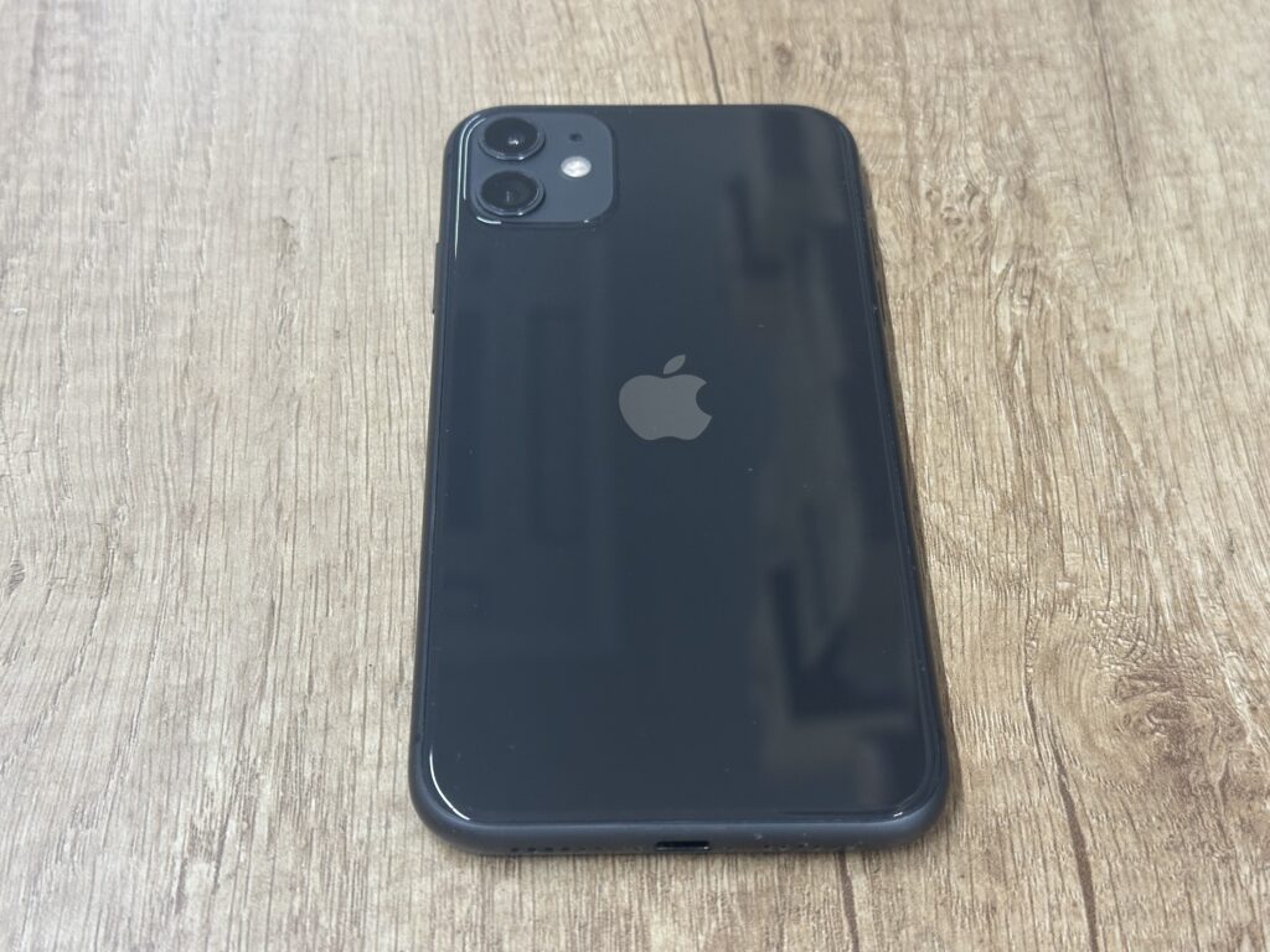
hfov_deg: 39.7
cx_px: 635
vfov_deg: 30.3
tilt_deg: -51.2
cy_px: 476
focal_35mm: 48
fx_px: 1761
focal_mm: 6.86
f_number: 1.78
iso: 80
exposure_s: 1/50
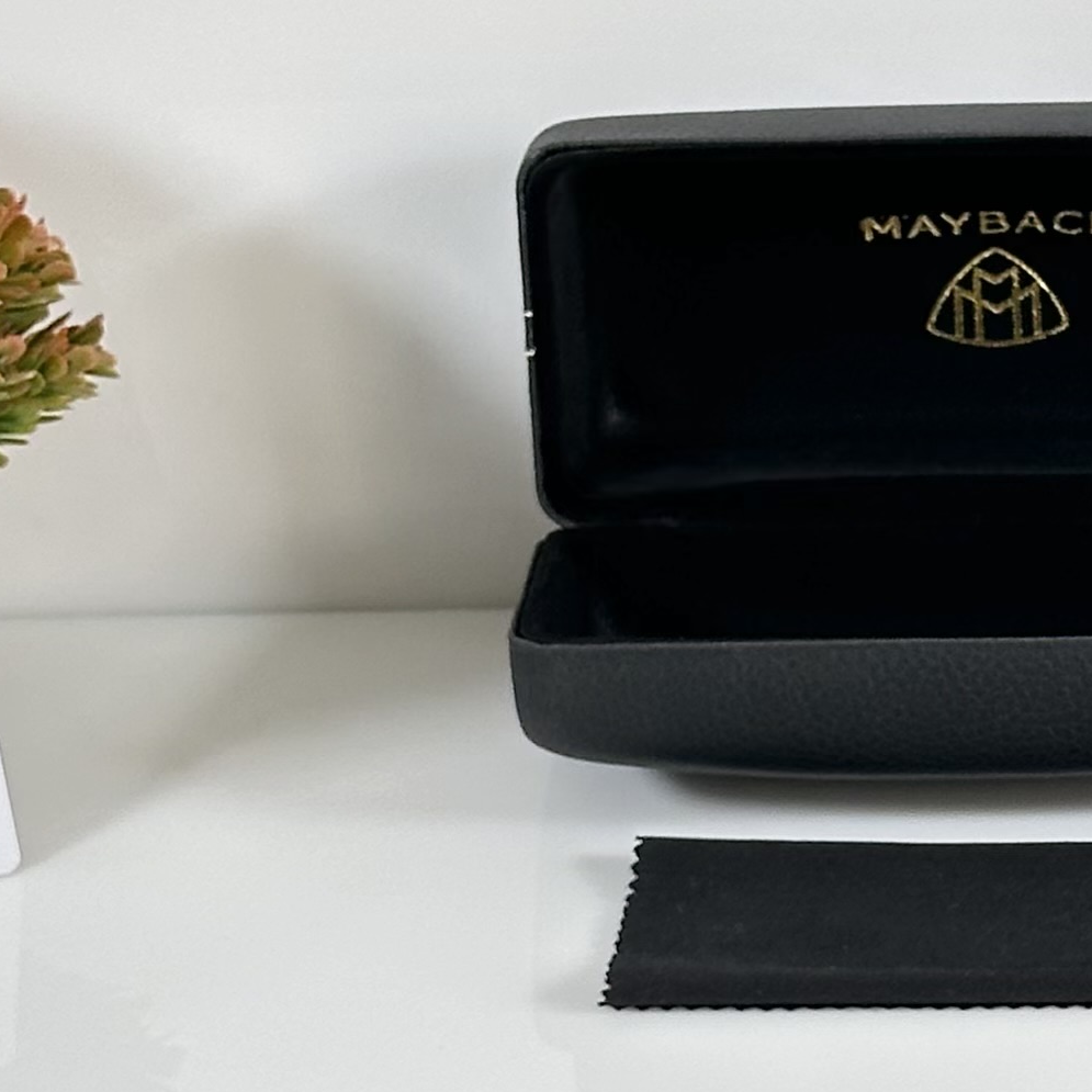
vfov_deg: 10.2
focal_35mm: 172
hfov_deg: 10.0
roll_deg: +0.9
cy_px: 720
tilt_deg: -26.7
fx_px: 6139
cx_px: 1315
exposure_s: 1/121
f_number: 1.78
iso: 80
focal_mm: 6.86
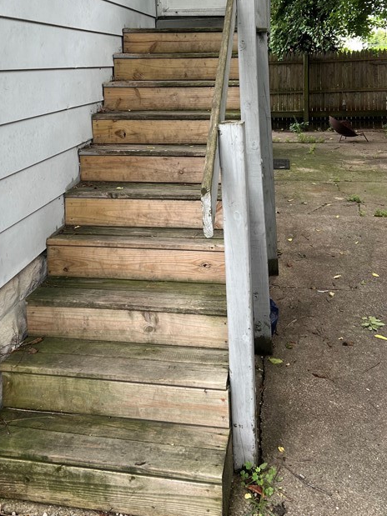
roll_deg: +1.7
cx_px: 166
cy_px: 114
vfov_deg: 42.2
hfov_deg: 33.5
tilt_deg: -3.4
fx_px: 641
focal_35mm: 43
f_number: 1.5
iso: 32
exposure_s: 1/137
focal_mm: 5.7
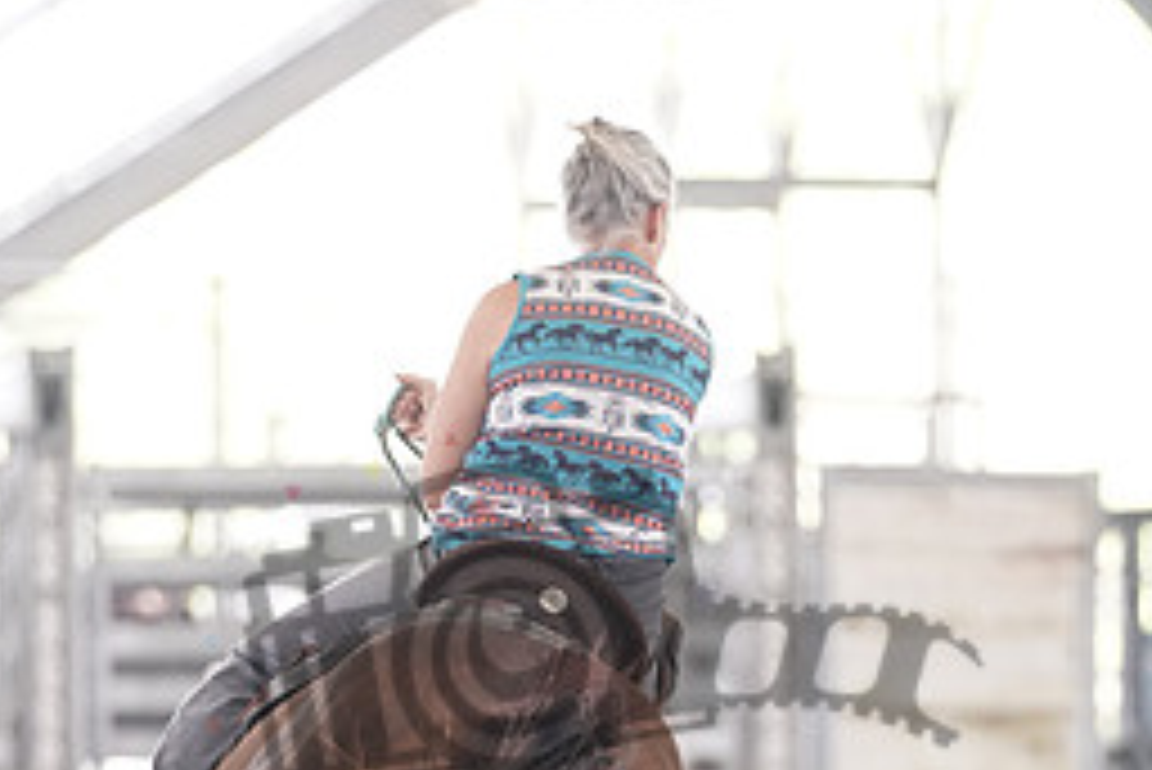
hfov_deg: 4.5
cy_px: 750
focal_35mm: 453
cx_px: 598
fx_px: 14504
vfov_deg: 3.0
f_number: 2.8
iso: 5000
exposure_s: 1/1250
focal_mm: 200
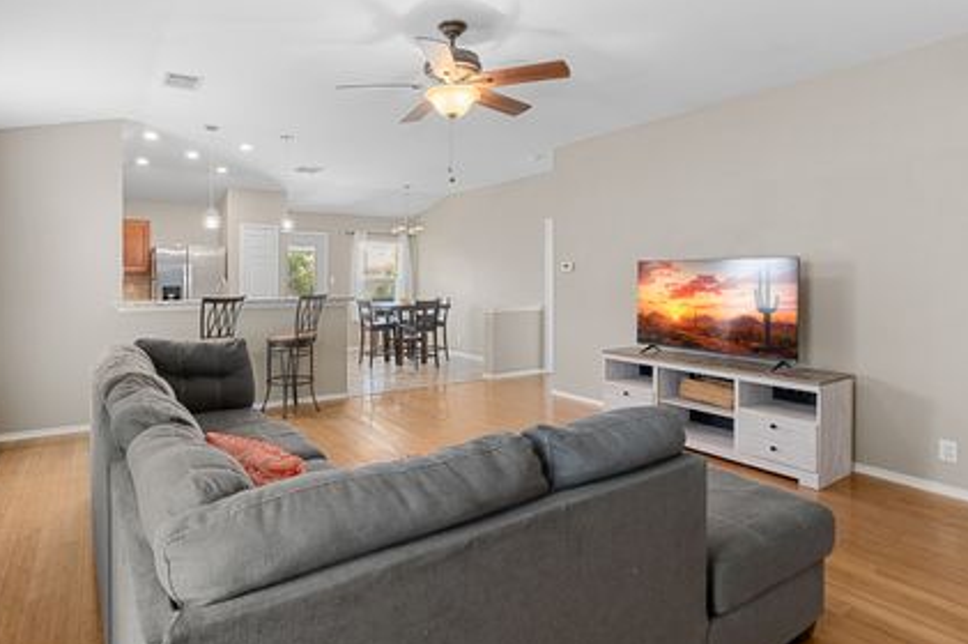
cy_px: 286
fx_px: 510
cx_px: 414
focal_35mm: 19
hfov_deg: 86.4
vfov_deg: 64.3
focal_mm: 16
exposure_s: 1/1.25
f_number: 7.1
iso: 320
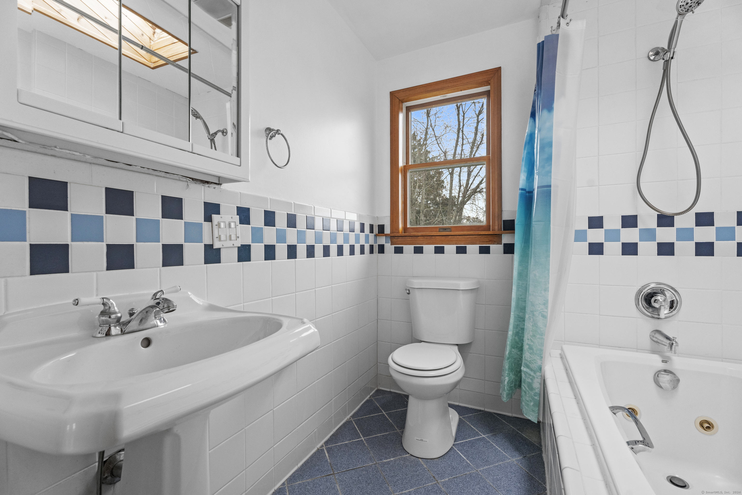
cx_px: 371
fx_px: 330
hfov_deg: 96.7
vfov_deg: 73.7
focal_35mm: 16
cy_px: 248
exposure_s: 1/30
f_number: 7.1
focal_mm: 16
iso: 1600
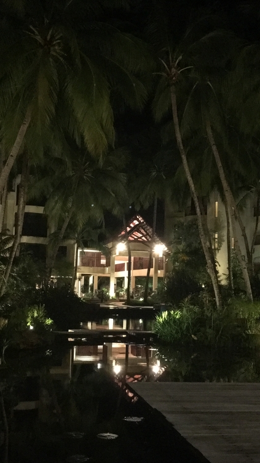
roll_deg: -2.4
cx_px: 131
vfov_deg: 47.4
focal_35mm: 43
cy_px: 234
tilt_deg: +7.1
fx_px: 527
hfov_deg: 27.7
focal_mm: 4.15
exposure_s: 1/4
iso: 800
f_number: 2.2
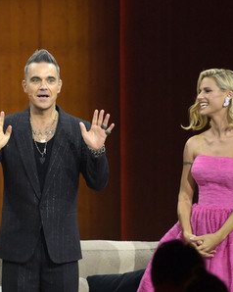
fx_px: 5635
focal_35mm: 653
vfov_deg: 3.0
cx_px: 50
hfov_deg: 2.4
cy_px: 146
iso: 8000
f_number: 5.6
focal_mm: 460
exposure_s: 1/500
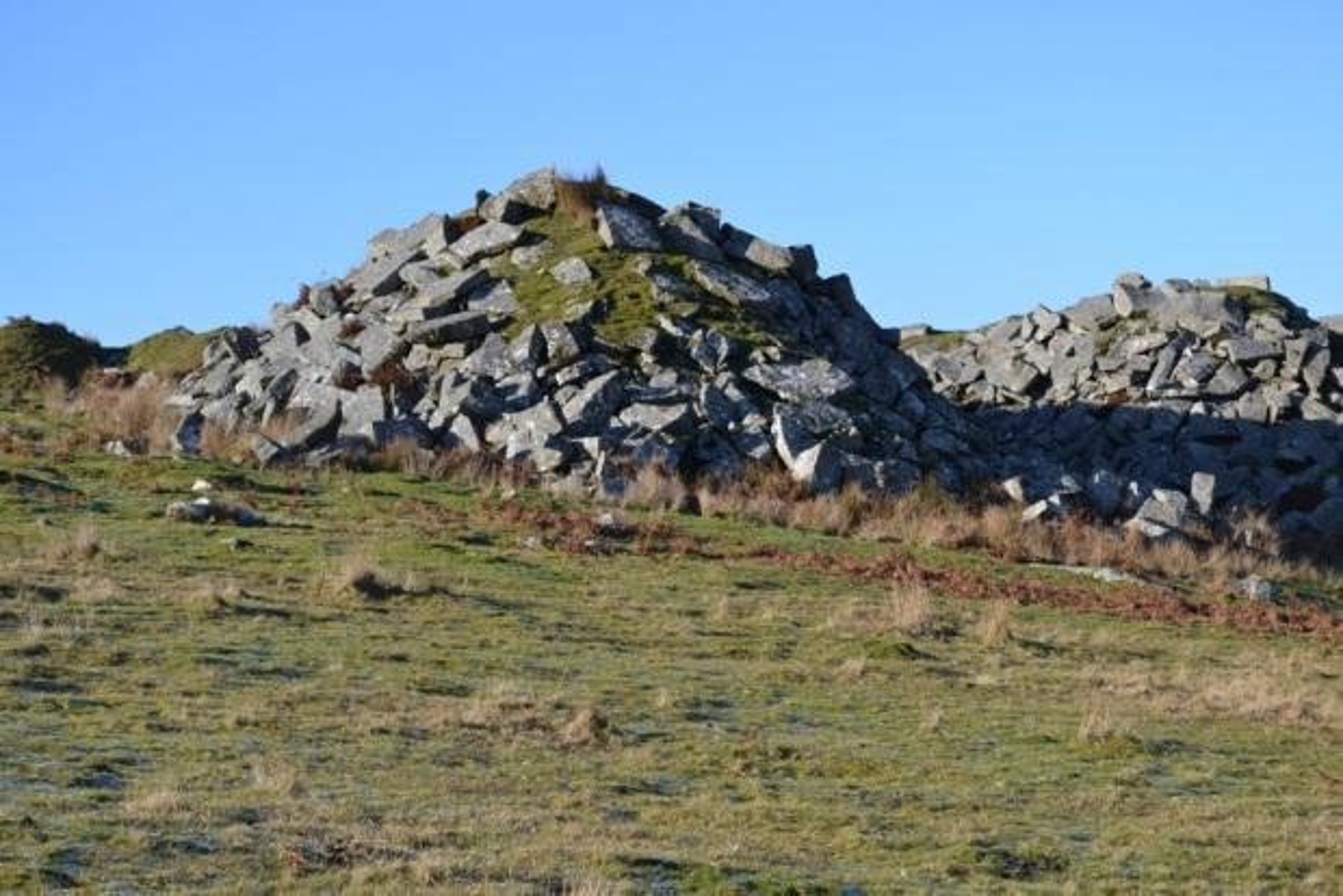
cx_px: 672
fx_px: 3079
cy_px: 448
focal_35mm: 82
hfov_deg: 24.6
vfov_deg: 16.6
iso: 100
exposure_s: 1/160
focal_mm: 55
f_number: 6.3
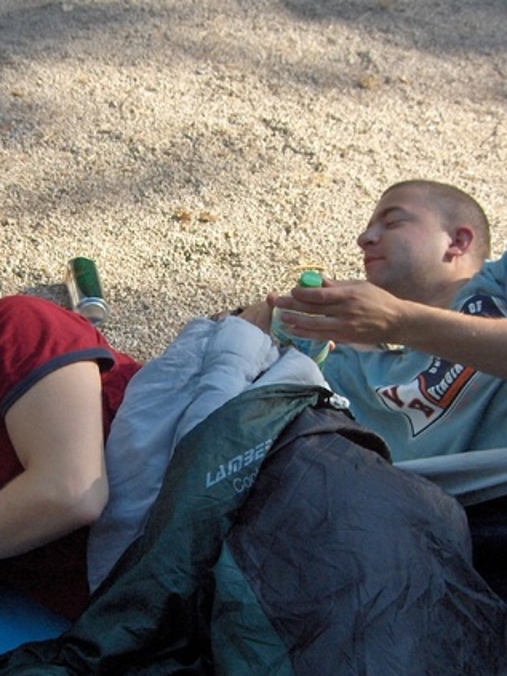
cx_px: 136
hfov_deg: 20.0
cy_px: 438
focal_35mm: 73
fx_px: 1426
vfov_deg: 26.6
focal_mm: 8
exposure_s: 1/526
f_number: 2.8
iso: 100
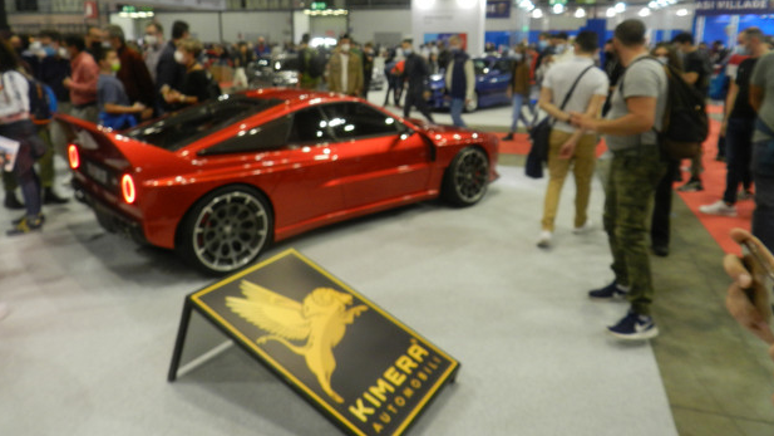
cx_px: 395
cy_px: 144
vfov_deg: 43.7
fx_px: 534
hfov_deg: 71.9
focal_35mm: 26
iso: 250
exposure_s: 1/30
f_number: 3.4
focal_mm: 4
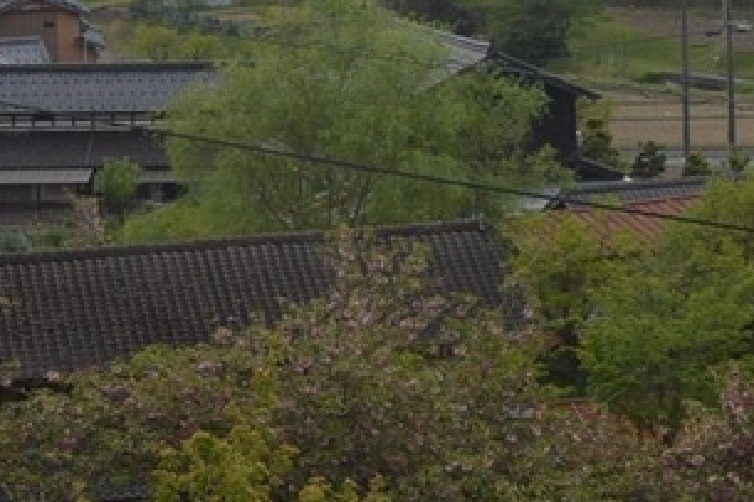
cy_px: 37
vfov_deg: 10.5
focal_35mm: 130
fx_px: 2721
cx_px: 435
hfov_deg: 15.8
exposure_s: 1/320
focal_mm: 22
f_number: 9
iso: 400
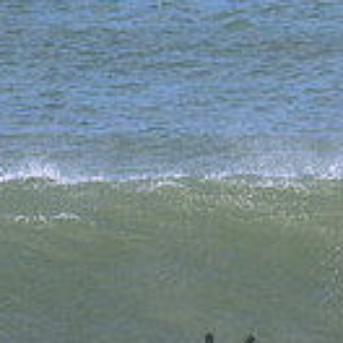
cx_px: 473
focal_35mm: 2016
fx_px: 22600
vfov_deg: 0.9
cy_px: 352
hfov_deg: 0.9
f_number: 10
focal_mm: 410
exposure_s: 1/2000
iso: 900
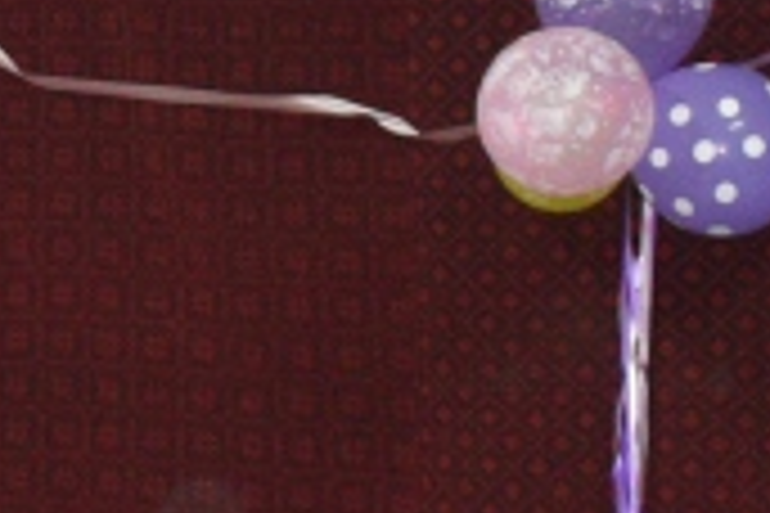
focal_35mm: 207
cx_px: -576
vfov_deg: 6.6
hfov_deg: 9.5
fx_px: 4427
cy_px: -56
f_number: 3.8
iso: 2500
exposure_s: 1/60
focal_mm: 23
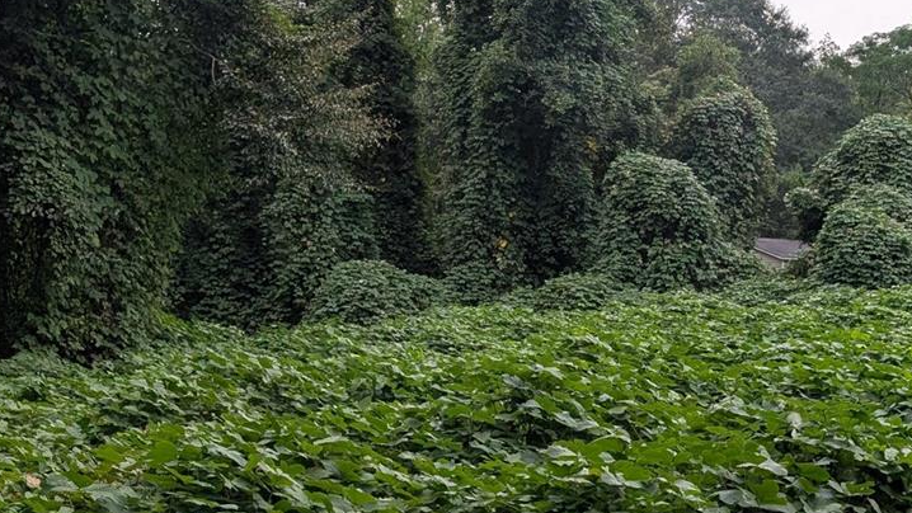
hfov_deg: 36.8
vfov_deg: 21.3
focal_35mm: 56
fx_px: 1354
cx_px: 619
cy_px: 146
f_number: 1.68
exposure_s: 1/88.2
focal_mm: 6.9
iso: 22
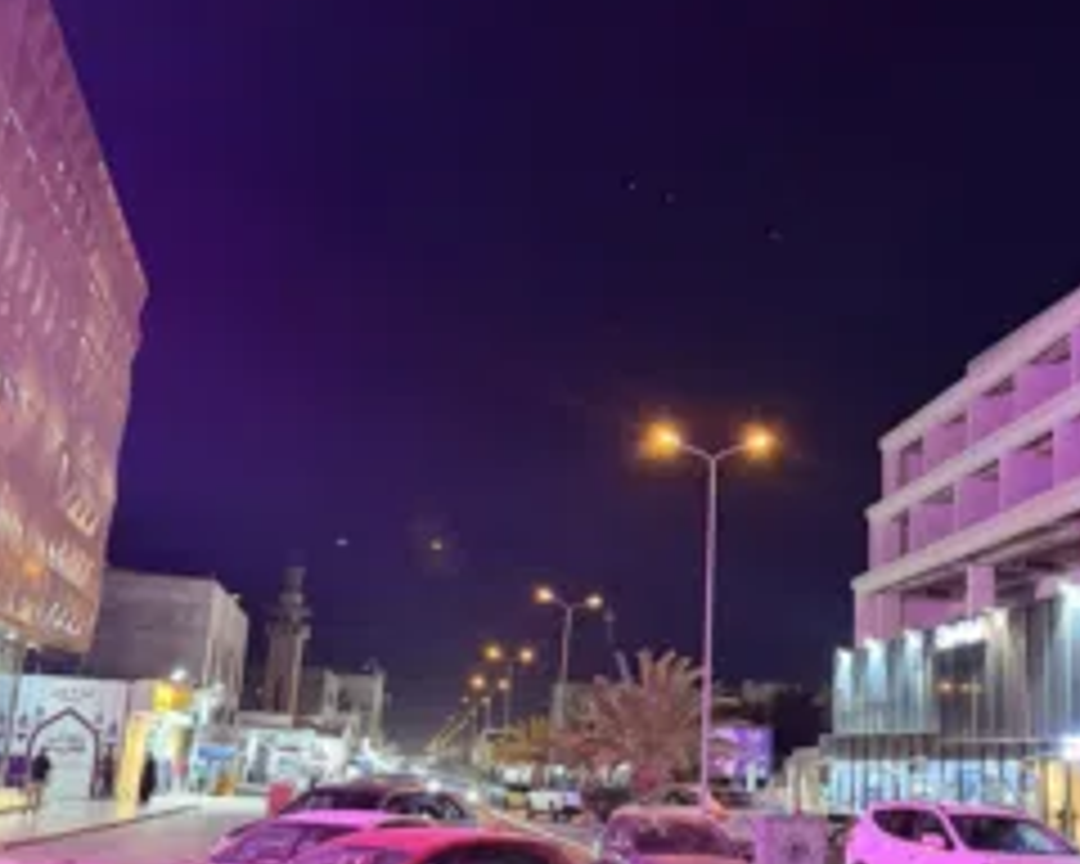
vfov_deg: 38.1
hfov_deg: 46.8
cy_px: 495
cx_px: 558
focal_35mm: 39
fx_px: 1247
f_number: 1.78
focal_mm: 6.76
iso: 800
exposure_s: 1/47
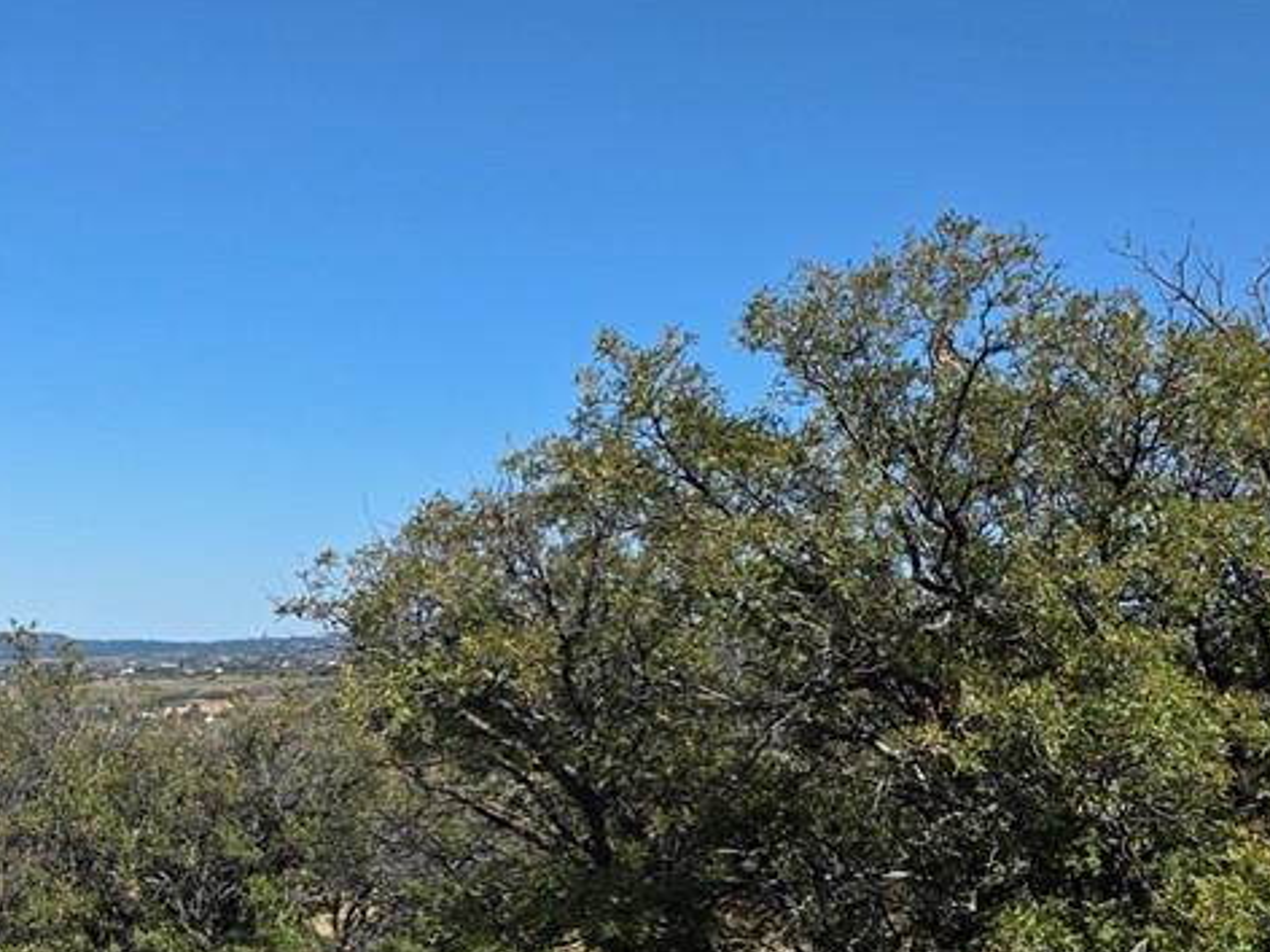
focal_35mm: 78
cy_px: 1030
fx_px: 2862
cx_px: -334
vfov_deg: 18.2
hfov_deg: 22.6
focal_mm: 6.3
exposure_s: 1/7333
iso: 80
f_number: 1.7
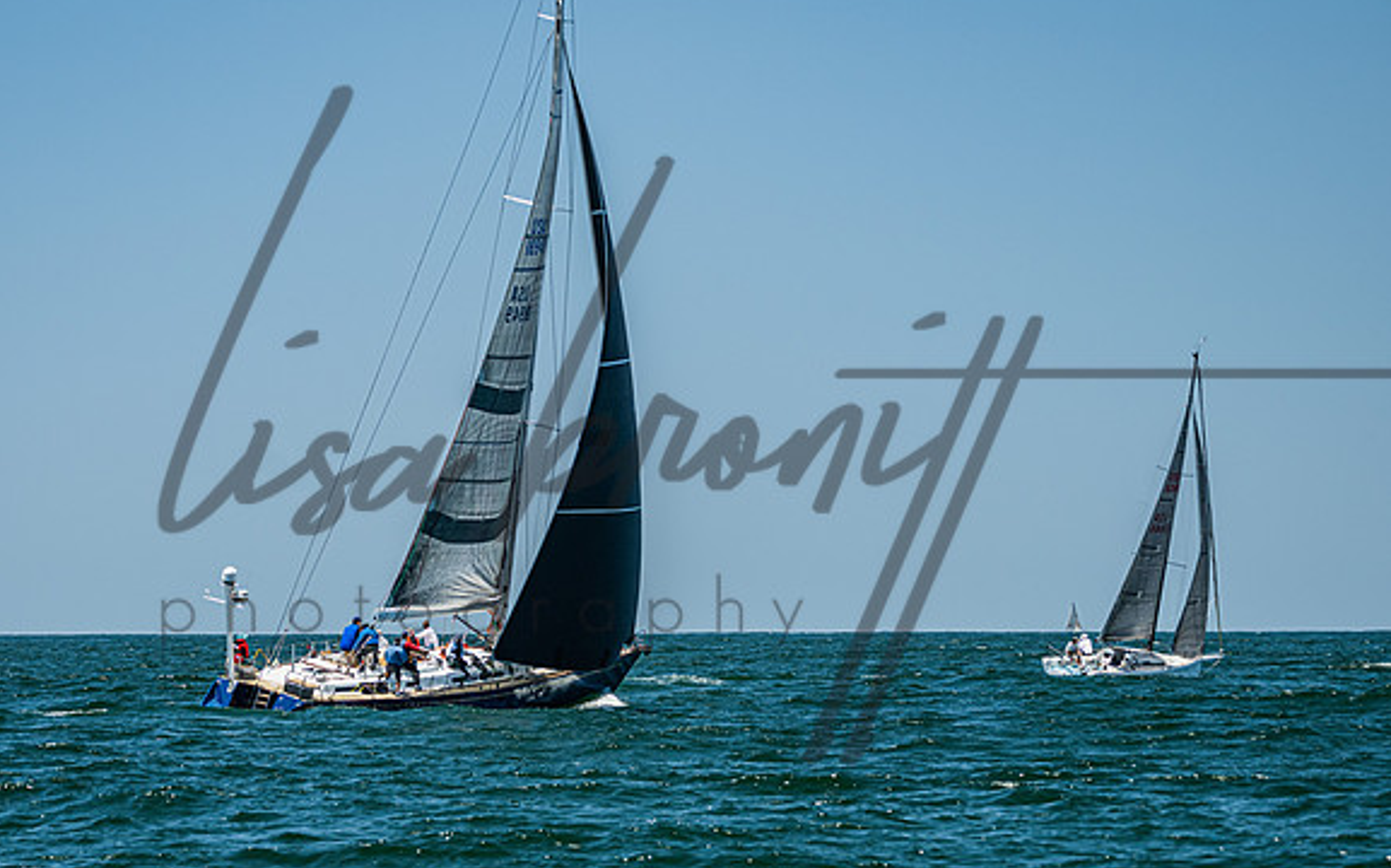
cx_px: 561
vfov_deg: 7.0
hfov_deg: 11.1
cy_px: 590
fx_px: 7123
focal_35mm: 188
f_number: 5.6
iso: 320
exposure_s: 1/640
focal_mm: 135
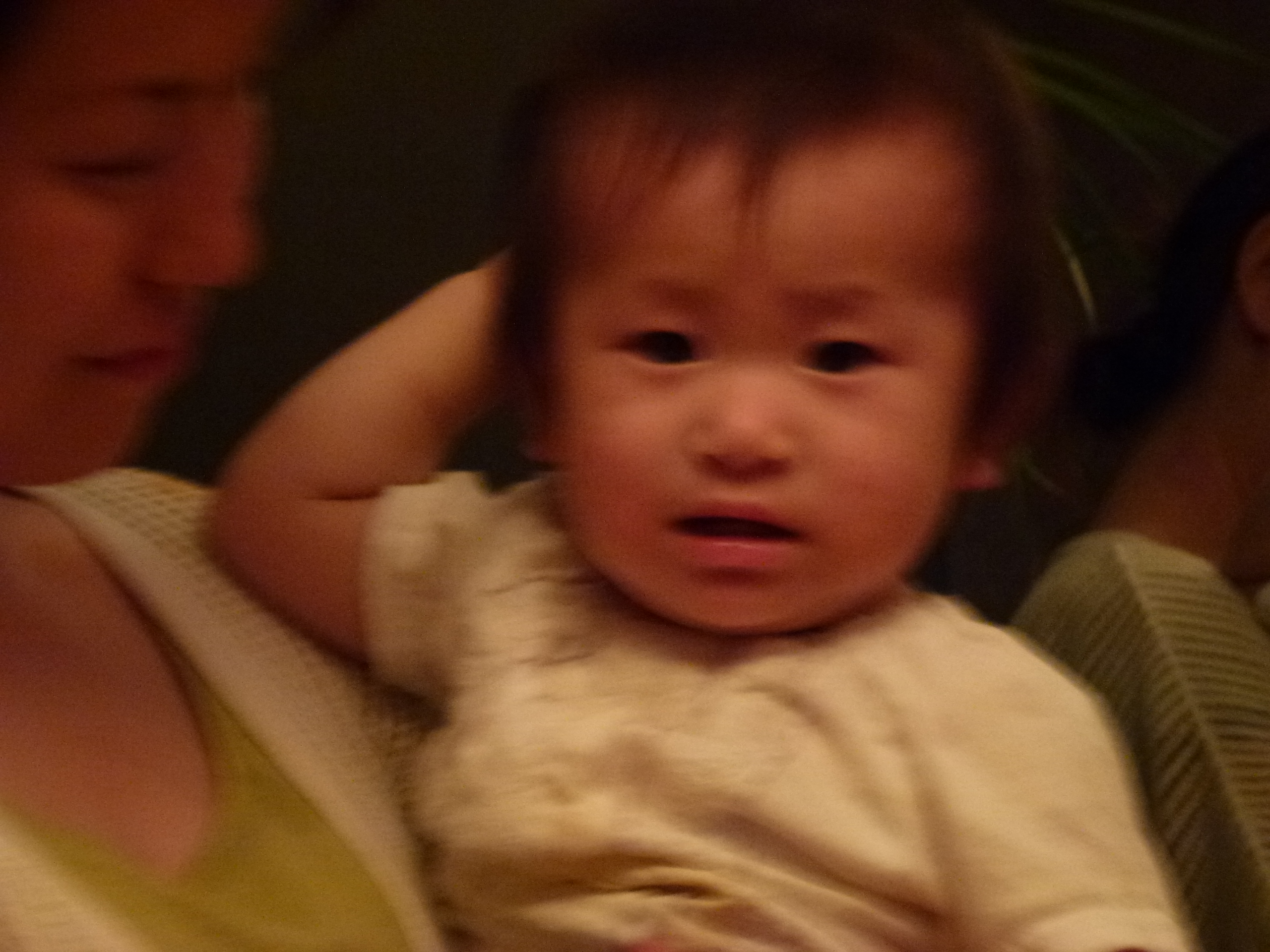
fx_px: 5210
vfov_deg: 10.4
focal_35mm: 142
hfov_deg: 13.9
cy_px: 476
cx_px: 635
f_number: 5.3
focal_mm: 25.5
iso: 400
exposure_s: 1/4
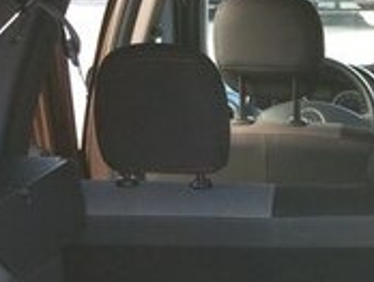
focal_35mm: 110
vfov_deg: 13.0
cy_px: 384
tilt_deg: -24.1
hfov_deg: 17.1
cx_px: 441
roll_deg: -0.8
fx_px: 1190
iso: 40
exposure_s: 1/100
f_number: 2.2
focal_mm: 4.15
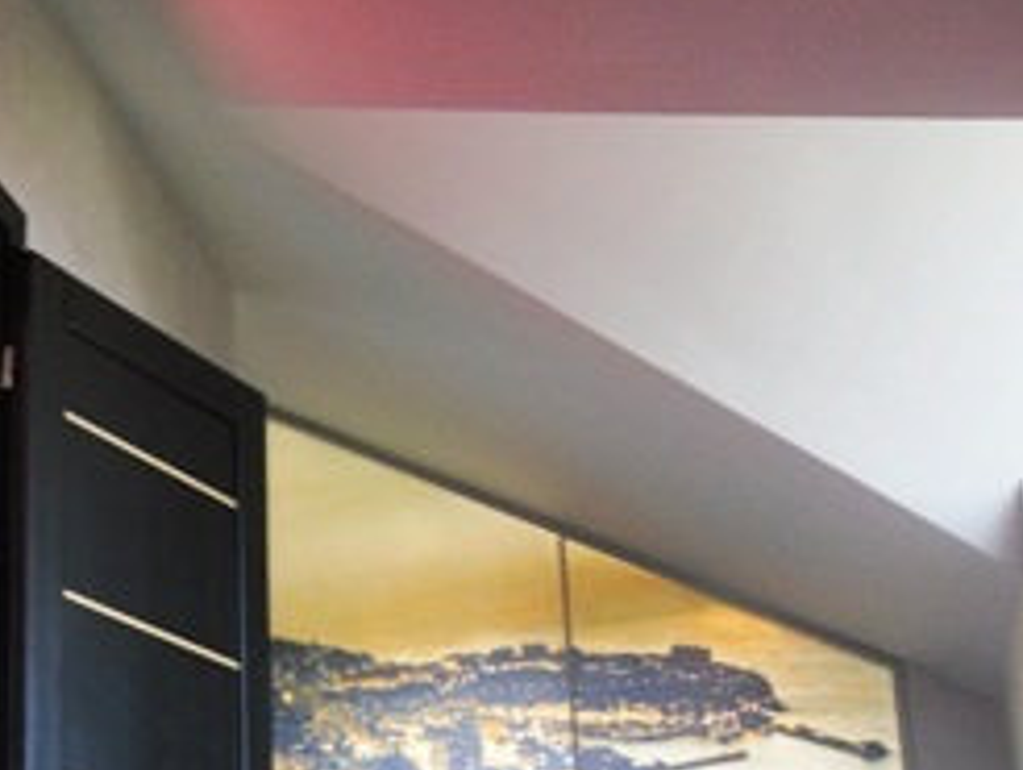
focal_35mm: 71
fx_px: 2100
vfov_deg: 20.2
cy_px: 760
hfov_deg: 27.1
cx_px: 304
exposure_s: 1/45
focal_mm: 6.3
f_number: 3.5
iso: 200
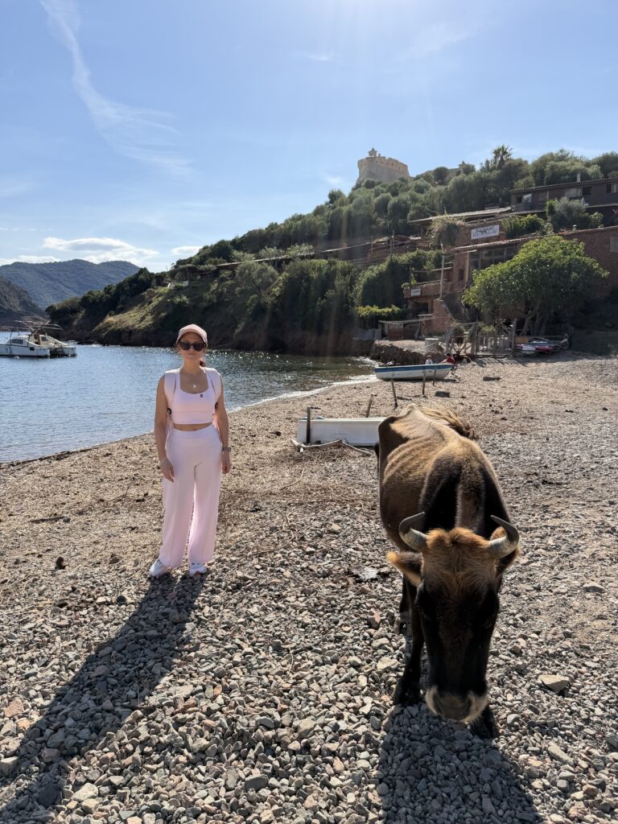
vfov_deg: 71.6
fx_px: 571
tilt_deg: -7.0
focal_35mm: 24
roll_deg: -1.7
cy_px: 412
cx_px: 309
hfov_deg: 56.8
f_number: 1.78
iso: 80
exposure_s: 1/5714
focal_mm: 6.76
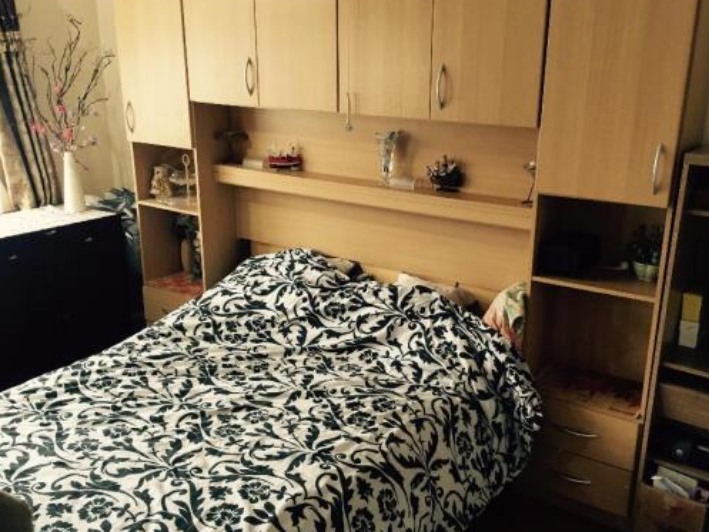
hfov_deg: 53.9
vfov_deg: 41.8
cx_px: 390
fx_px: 697
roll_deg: -1.9
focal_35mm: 34
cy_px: 269
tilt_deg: -18.6
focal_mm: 4.15
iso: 100
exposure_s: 1/30
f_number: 2.2
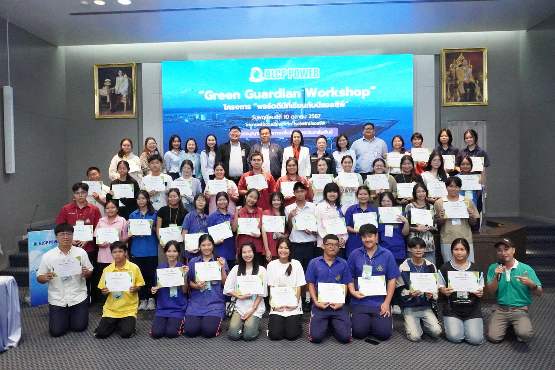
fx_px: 416
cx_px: 278
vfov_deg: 47.9
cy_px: 185
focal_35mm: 27
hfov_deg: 67.4
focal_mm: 18
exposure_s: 1/200
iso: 20000
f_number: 7.1
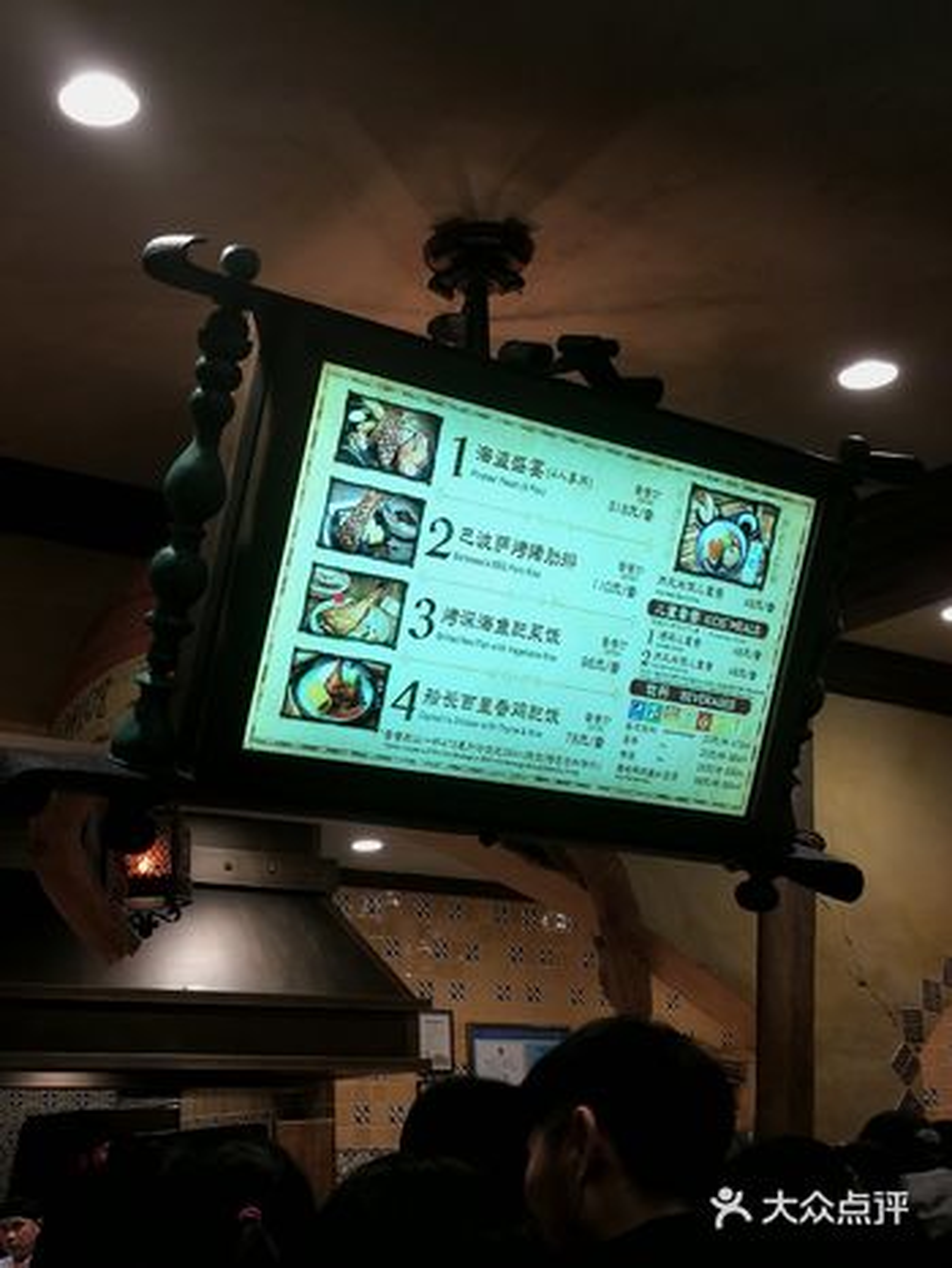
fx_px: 1685
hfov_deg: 31.5
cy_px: 634
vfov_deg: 41.2
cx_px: 476
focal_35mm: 46
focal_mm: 3.95
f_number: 2.2
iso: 100
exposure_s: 1/50
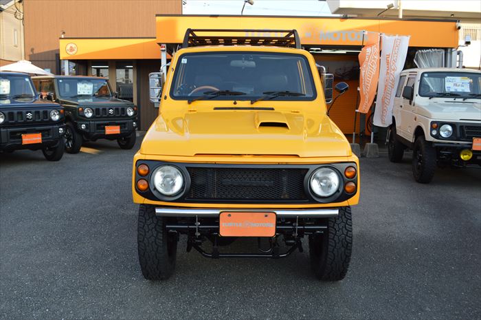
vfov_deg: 39.9
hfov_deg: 57.3
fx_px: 440
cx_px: 240
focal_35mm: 33
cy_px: 160
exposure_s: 1/125
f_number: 5.6
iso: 250
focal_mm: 22
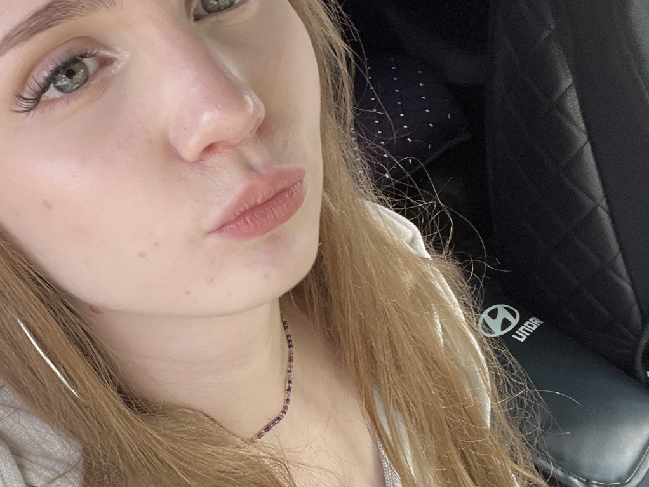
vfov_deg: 32.0
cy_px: 321
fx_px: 844
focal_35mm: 45
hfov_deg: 40.4
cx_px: 135
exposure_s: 1/103
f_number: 2.2
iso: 100
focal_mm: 2.71
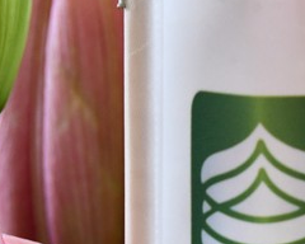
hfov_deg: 5.7
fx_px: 3042
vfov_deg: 4.6
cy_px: 339
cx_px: 367
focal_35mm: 337
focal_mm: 56
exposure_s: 1/125
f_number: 4.8
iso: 1250
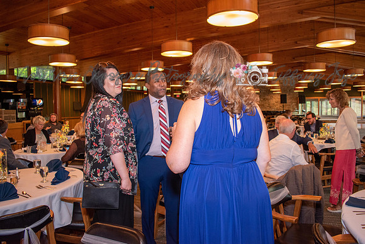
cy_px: 122
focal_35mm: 27
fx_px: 274
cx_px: 182
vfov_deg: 48.0
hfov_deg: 67.4
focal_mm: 18
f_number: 3.5
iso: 1250
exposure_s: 1/60
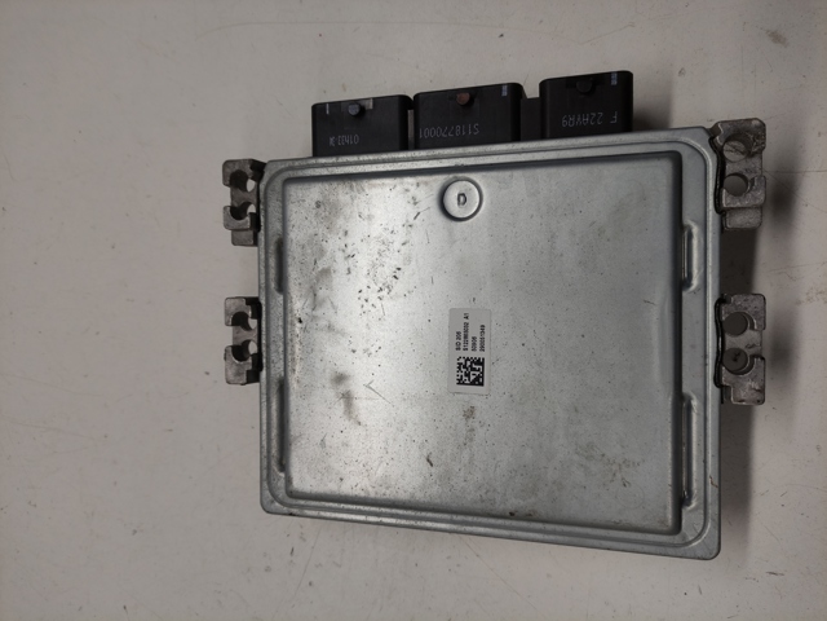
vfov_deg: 54.9
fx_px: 597
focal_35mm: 25
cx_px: 414
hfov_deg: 69.4
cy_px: 310
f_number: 1.89
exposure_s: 1/303
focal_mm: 5.43
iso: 100
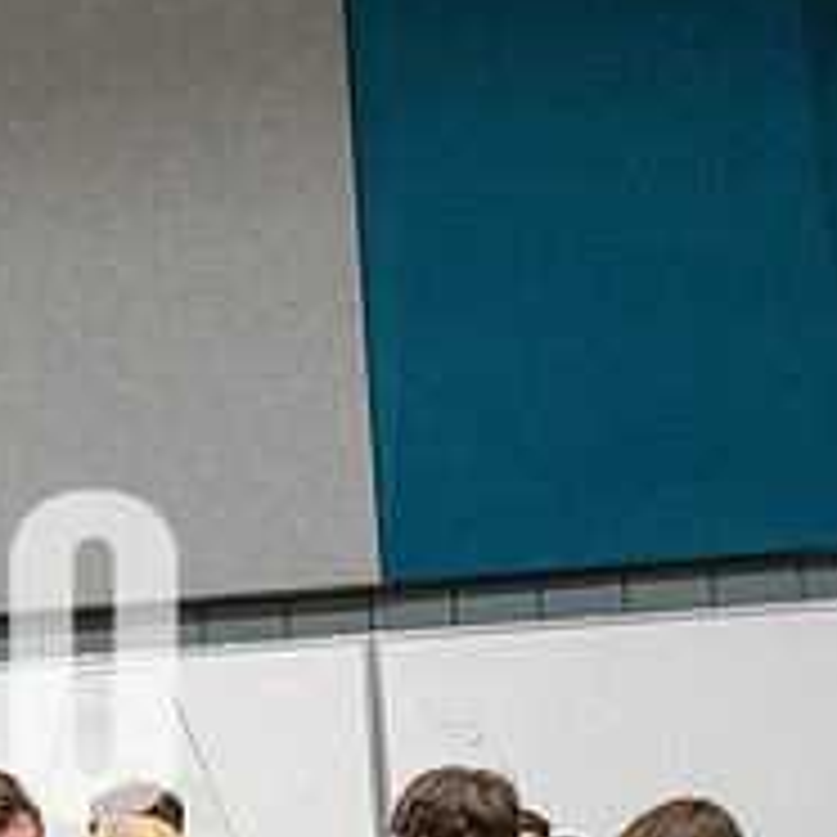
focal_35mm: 186
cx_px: -162
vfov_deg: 9.4
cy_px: 704
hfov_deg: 9.3
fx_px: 5088
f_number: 4
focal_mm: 70
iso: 10000
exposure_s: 1/500
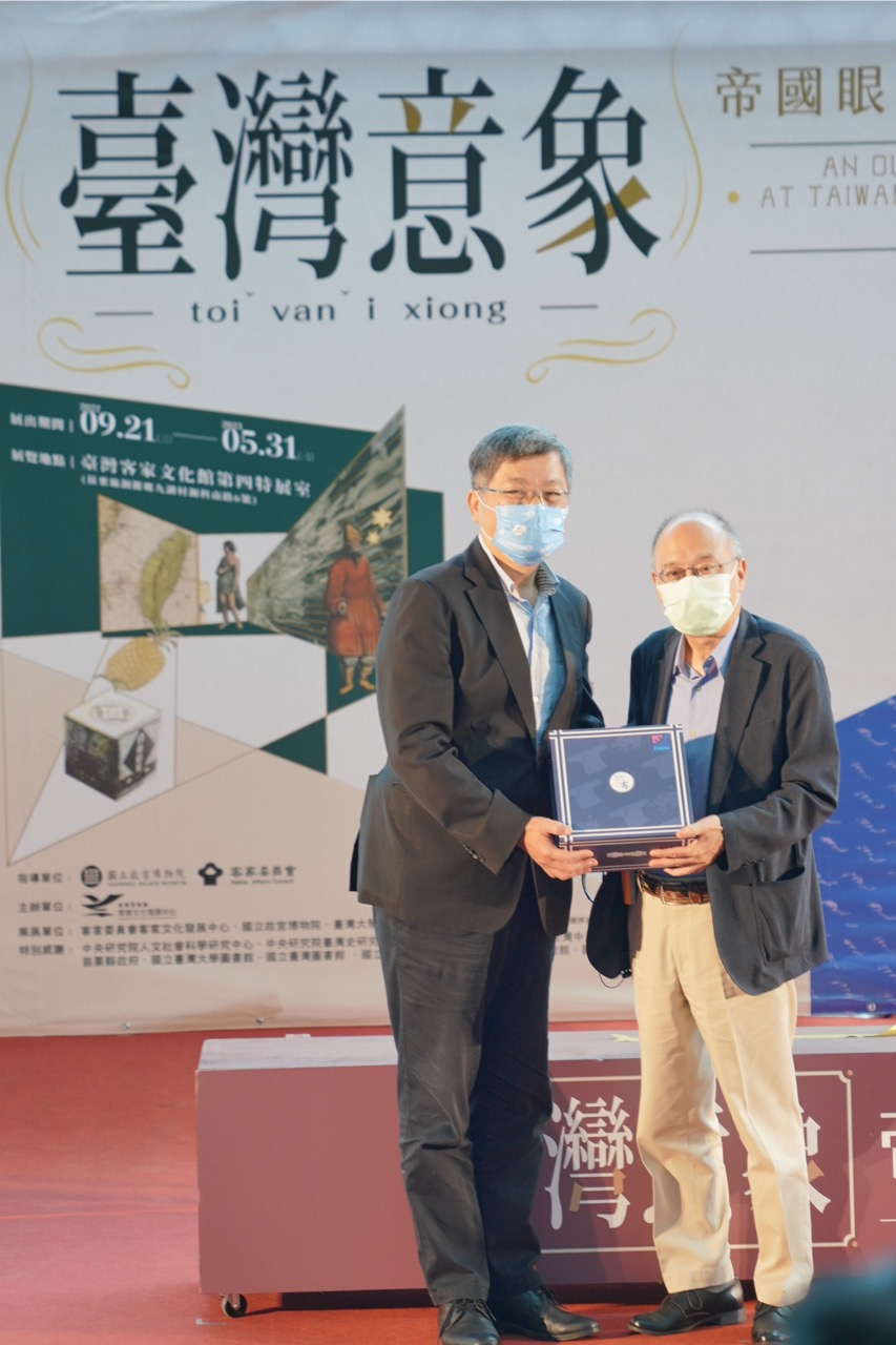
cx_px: 448
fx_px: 3921
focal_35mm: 105
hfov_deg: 13.0
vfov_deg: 19.5
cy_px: 672
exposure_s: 1/60
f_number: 3.2
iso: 400
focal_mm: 70
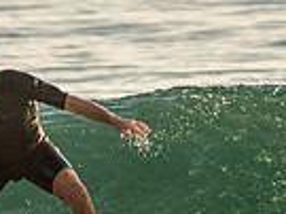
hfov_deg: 0.8
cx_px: -22
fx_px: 20678
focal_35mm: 2505
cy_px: 211
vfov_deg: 0.6
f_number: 5.6
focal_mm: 500
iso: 220
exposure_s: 1/500
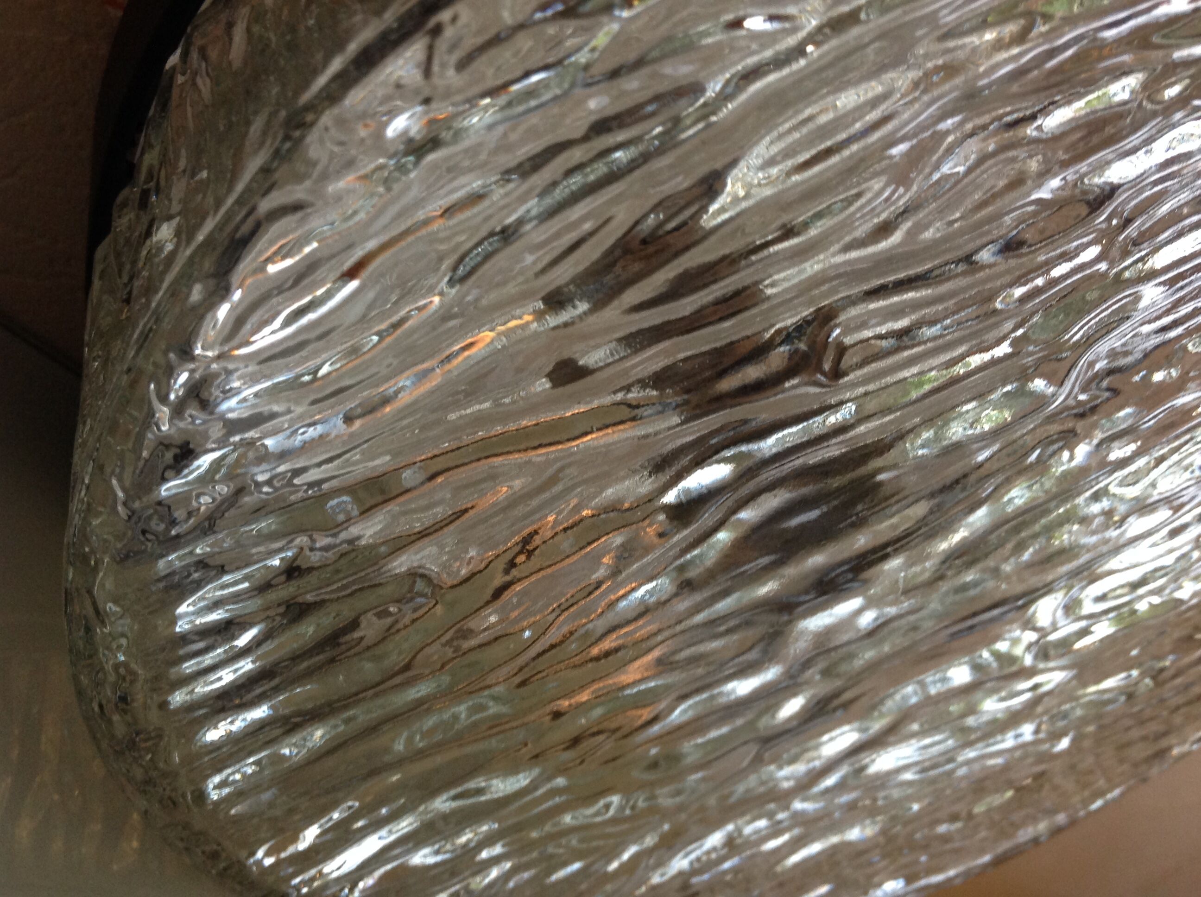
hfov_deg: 52.7
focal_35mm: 35
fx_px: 1213
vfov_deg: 40.6
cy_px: 448
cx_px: 600
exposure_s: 1/17
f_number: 2.4
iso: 160
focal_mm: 4.28
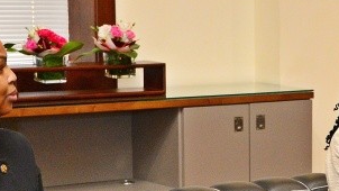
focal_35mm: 142
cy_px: 231
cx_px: 415
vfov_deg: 8.5
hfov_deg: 14.6
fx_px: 1277
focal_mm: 40
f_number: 5
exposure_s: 1/200
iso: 2500
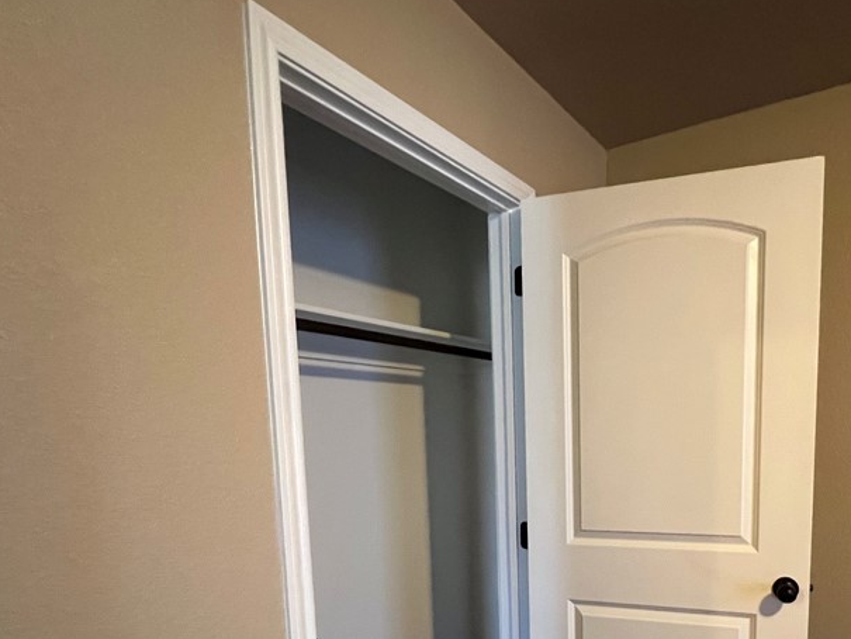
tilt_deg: -6.6
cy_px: 498
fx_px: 541
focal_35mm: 22
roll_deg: +1.4
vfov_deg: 57.2
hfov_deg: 74.6
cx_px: 549
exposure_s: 1/60
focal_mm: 1.57
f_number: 1.8
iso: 800
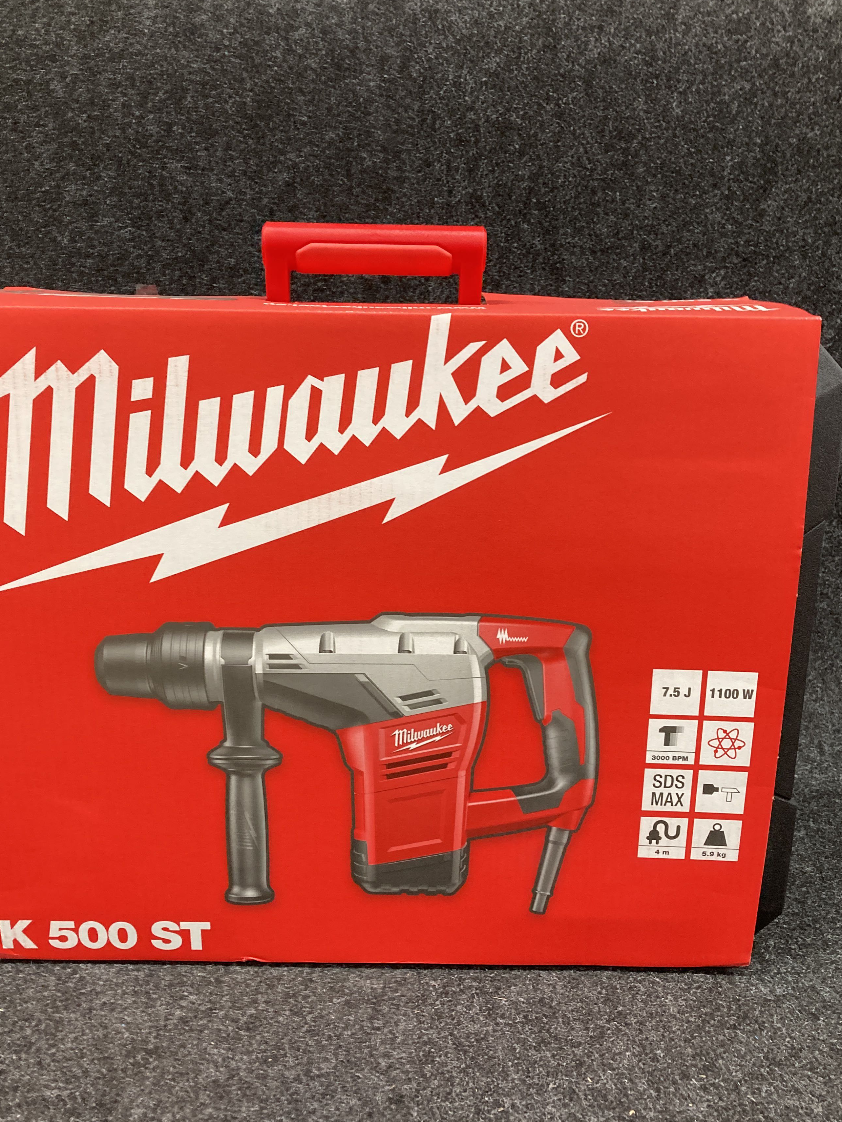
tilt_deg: -12.6
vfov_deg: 55.3
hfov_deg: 42.9
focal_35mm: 33
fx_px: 1070
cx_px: 411
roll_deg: -1.7
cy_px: 594
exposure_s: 1/60
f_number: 1.8
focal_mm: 3.99
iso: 160
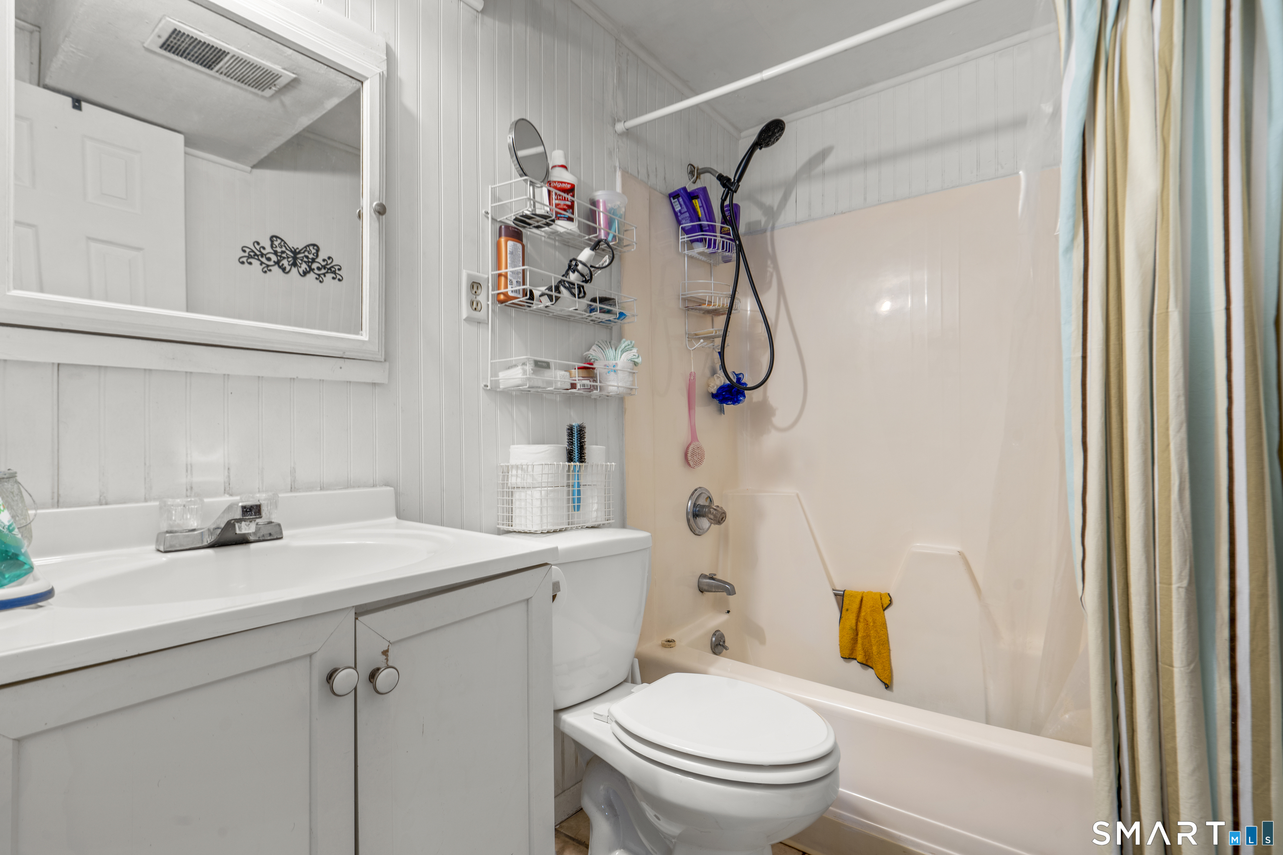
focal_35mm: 16
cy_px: 428
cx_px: 642
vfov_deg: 73.7
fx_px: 570
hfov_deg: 96.7
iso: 200
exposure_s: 2
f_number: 9
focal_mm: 16
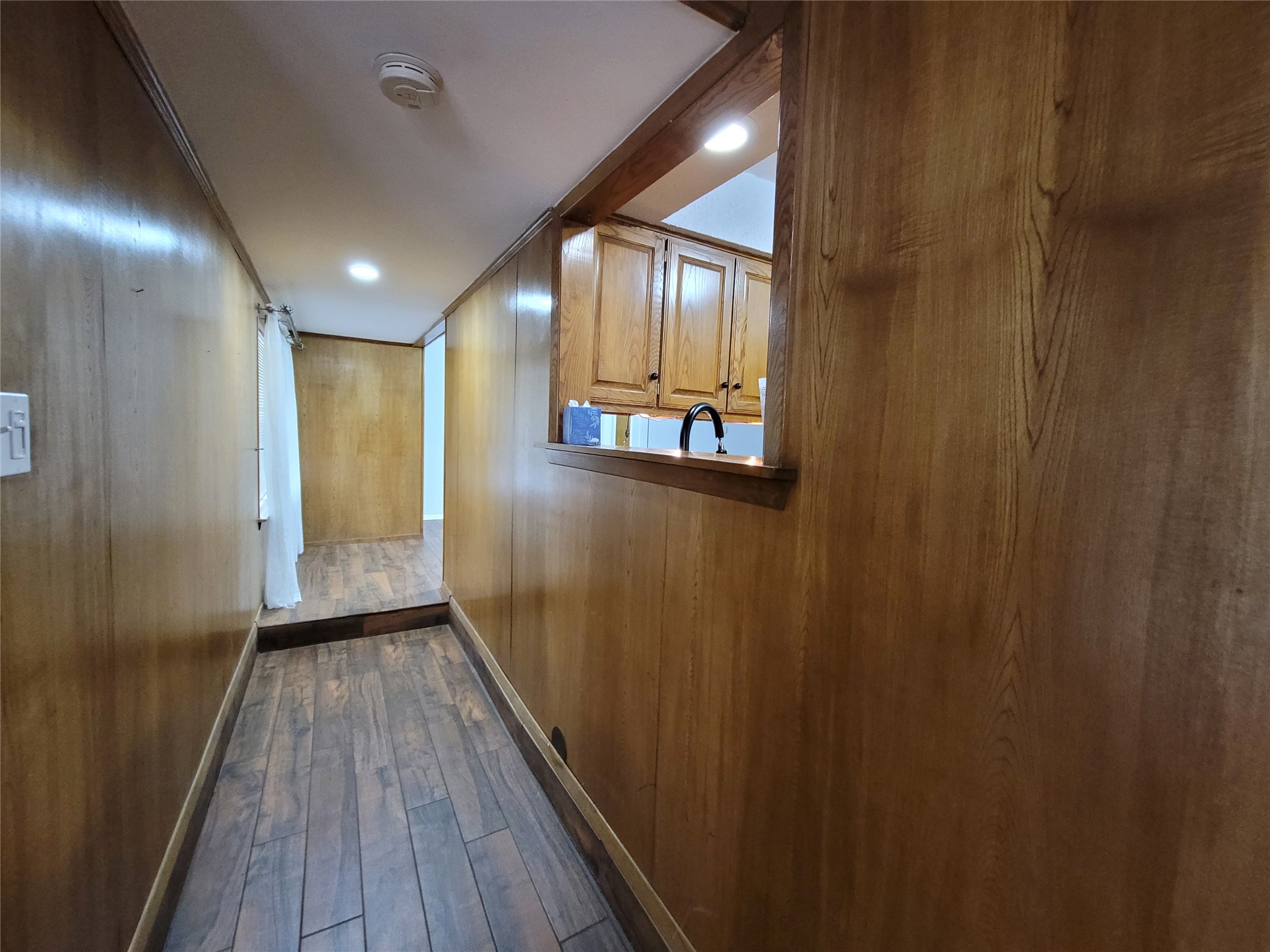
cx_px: 635
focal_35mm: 13
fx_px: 477
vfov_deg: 89.9
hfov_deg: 106.2
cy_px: 476
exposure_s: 1/24
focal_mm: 2.2
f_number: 2.2
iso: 800
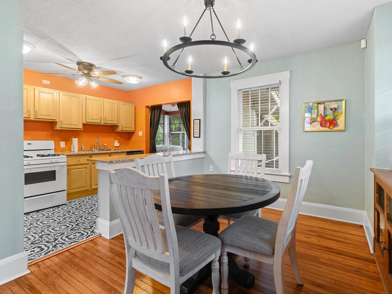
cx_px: 211
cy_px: 141
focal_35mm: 17
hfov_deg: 90.8
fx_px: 193
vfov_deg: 74.7
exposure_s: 1/2
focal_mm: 10
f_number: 8
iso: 250
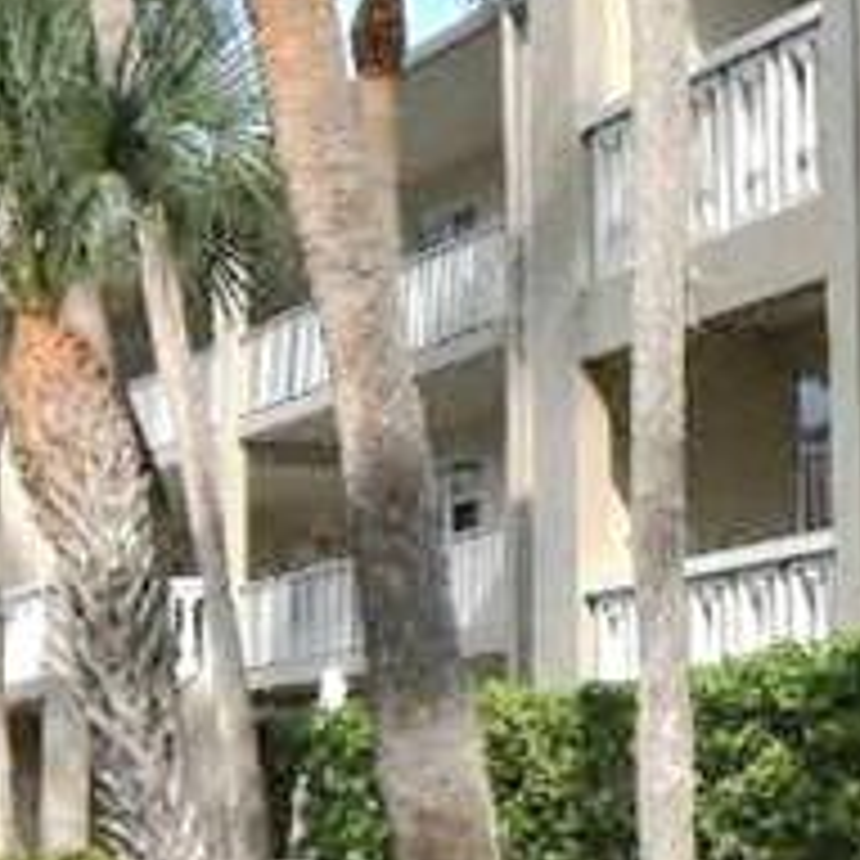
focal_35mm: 107
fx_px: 3008
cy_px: 356
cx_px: 1031
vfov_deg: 16.3
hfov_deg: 15.7
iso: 200
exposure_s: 1/323
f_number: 9
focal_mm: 10
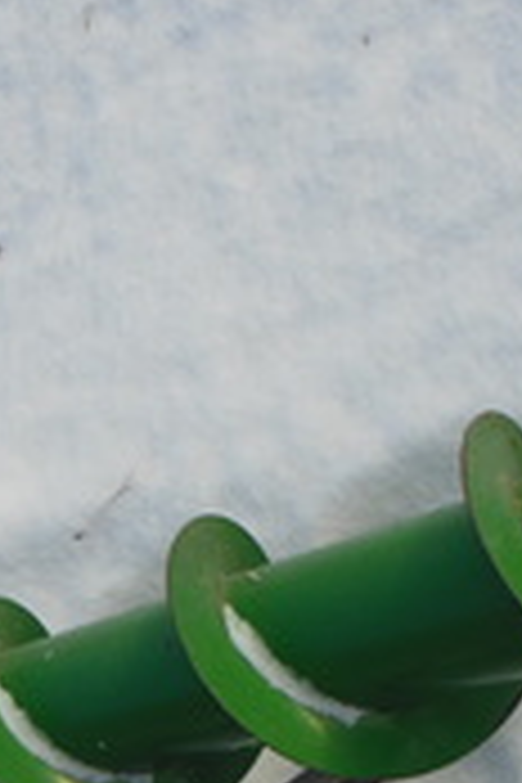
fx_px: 2327
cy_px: 716
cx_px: 225
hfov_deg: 12.8
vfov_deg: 18.8
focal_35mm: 107
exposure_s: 1/800
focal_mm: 6
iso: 125
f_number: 3.5
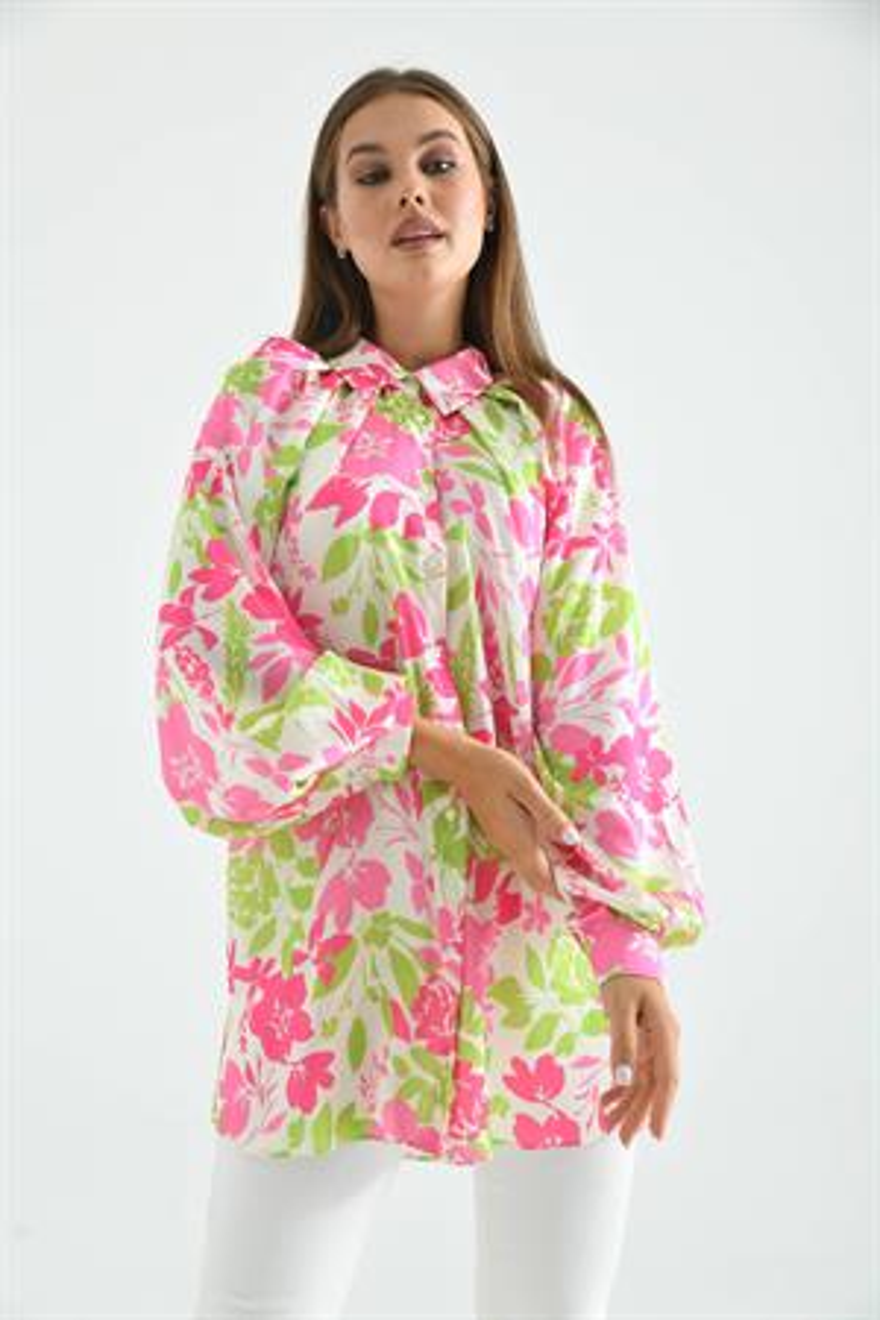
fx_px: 1833
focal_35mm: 50
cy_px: 660
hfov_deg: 27.0
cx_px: 440
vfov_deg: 39.6
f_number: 6.3
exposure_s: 1/125
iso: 100
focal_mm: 50
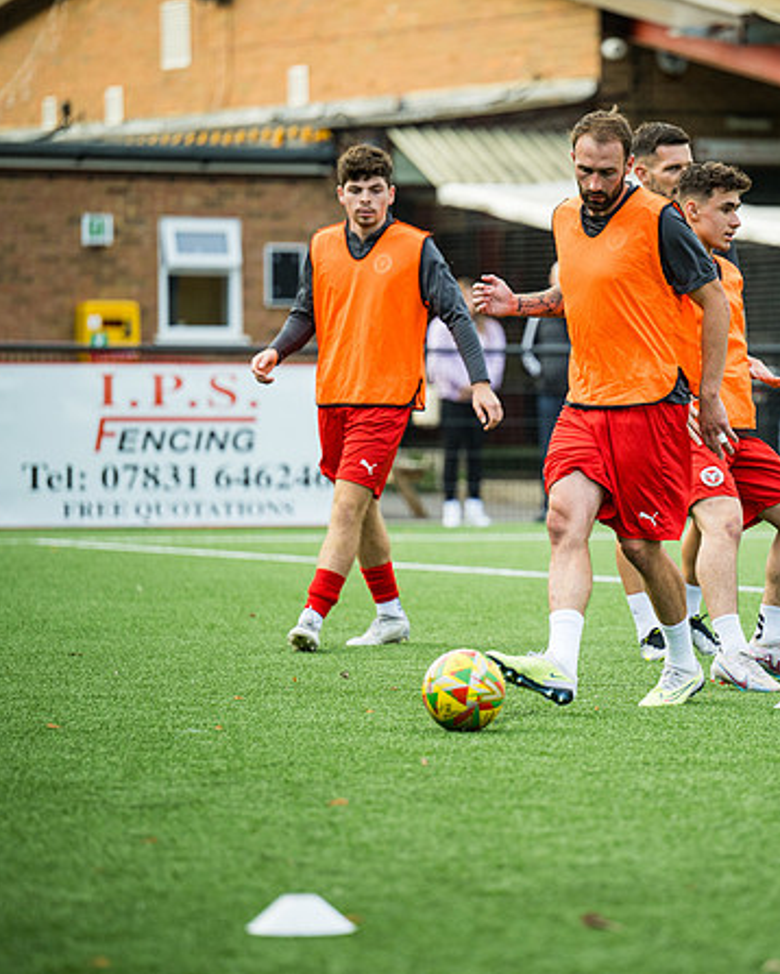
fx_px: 6748
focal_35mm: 234
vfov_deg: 8.3
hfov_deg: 6.6
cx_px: 578
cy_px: 486
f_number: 2.8
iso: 400
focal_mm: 165
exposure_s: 1/800
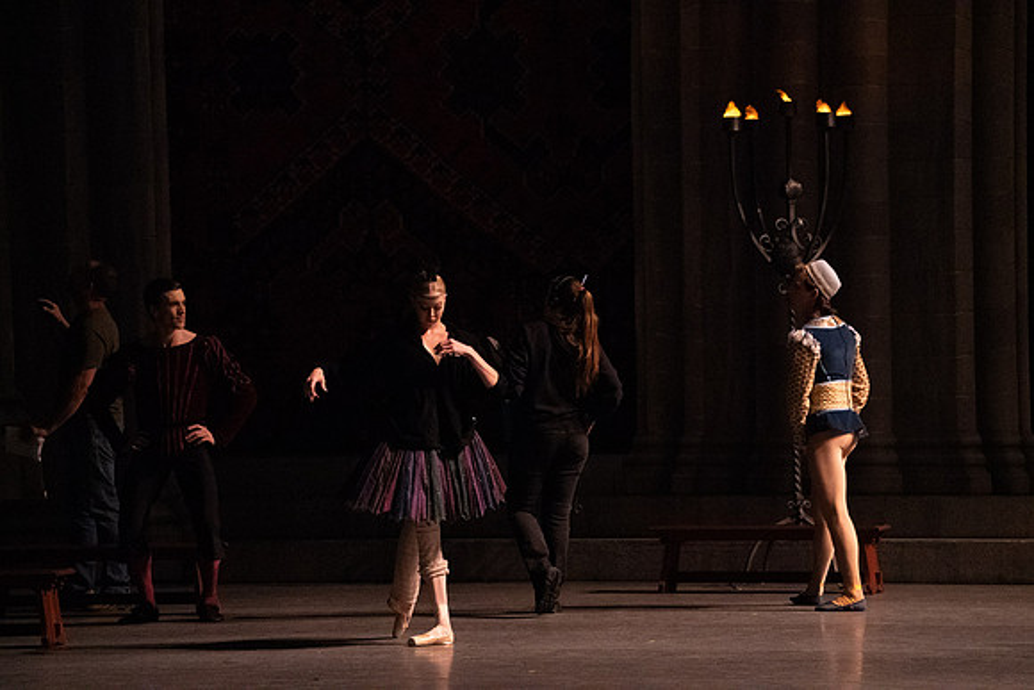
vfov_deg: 6.9
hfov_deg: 10.3
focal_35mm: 200
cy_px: 345
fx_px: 5746
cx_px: 517
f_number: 6.3
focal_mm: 200
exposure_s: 1/320
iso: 25600
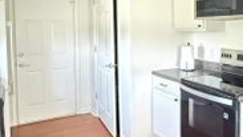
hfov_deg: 48.8
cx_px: 178
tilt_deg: -1.7
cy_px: 41
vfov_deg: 29.4
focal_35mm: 40
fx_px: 258
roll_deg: +0.1
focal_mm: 2.22
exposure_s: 1/30
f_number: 2.2
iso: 2500
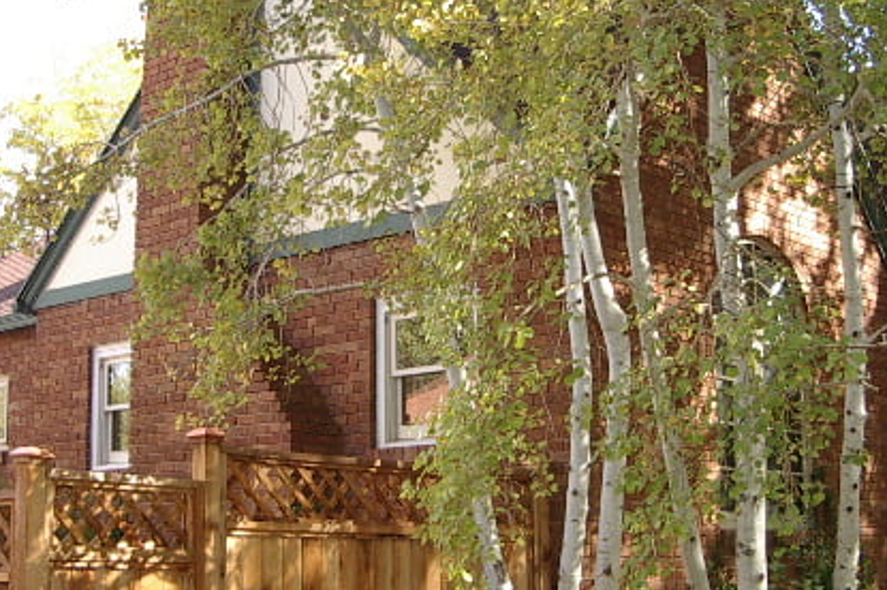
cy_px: 282
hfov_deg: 32.9
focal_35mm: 61
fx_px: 1502
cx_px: 449
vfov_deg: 22.2
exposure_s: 1/125
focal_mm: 5.8
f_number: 2.6
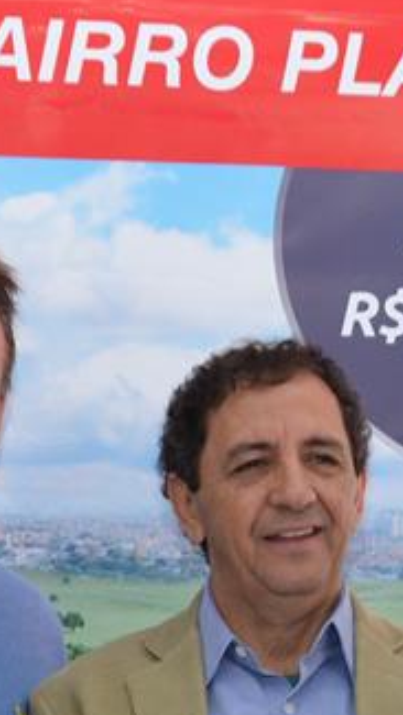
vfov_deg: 15.2
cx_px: 153
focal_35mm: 140
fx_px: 2655
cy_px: 642
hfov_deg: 8.7
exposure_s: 1/60
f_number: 4
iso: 320
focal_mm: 25
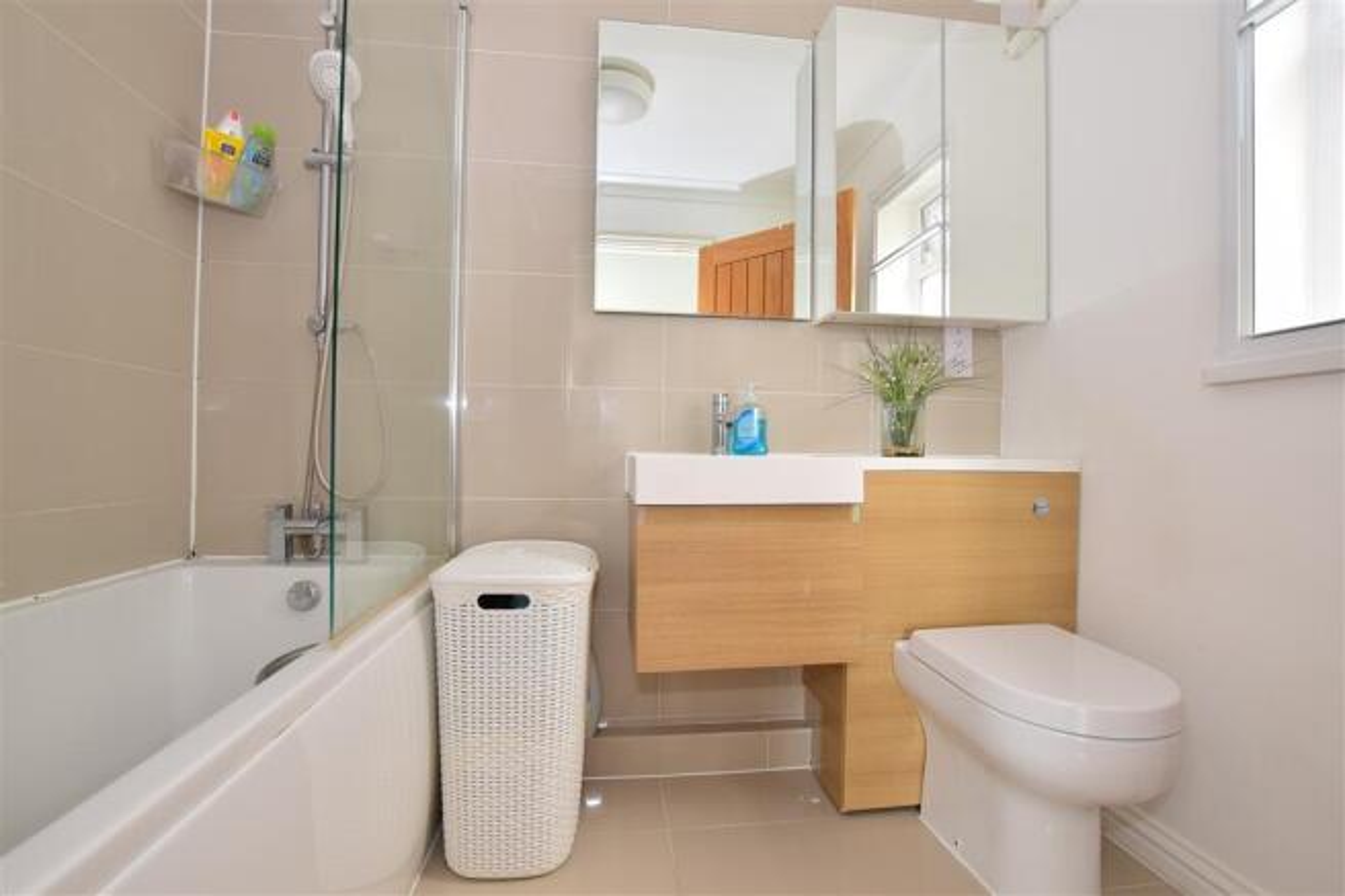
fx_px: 560
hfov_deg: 100.4
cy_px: 448
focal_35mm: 15
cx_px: 672
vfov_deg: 77.3
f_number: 9
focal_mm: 10
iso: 200
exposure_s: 1/4
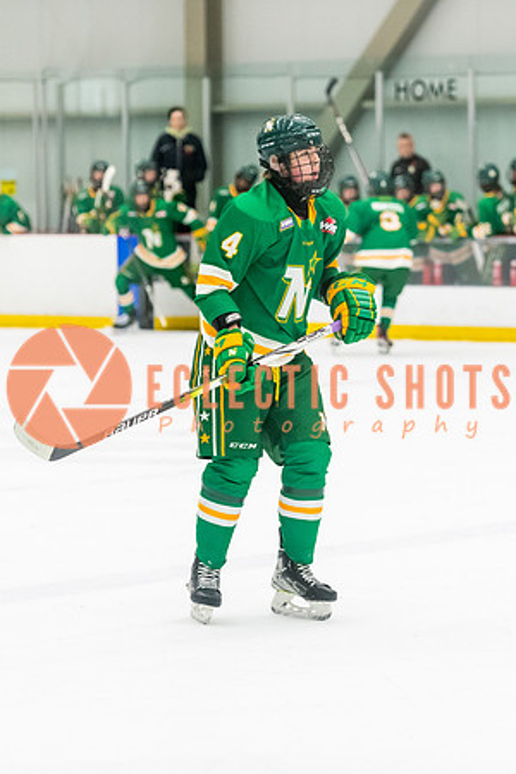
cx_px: 283
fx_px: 3386
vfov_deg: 13.0
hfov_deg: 8.7
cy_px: 387
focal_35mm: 158
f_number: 2.8
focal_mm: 105
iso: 3200
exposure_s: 1/800
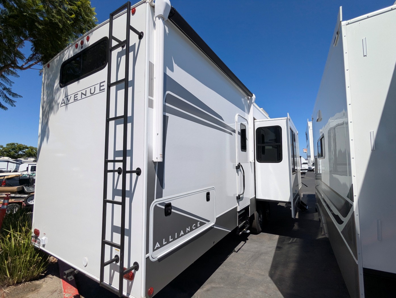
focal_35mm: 16
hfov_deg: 94.4
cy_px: 149
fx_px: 183
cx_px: 198
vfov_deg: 78.2
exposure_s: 1/2326
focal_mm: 2.35
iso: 50
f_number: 2.2
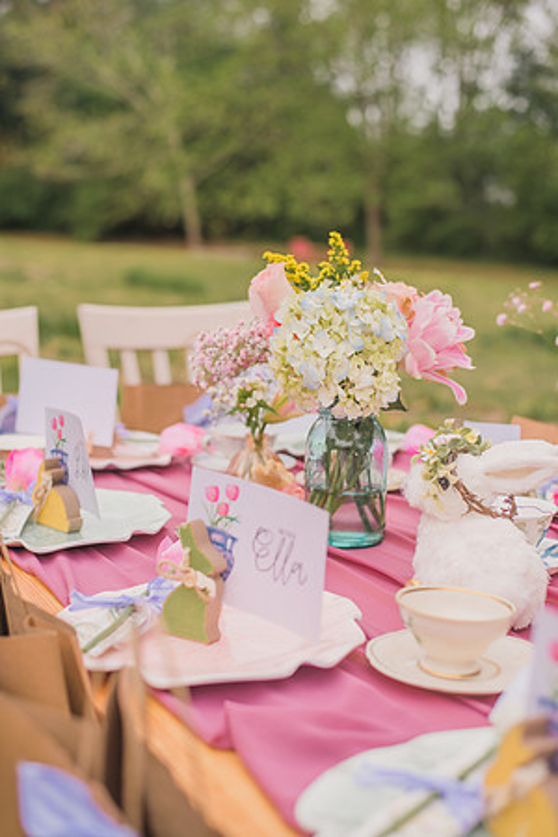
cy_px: 418
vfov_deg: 39.6
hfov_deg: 27.0
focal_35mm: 50
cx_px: 279
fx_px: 1162
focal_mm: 50
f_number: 2.8
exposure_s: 1/800
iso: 100
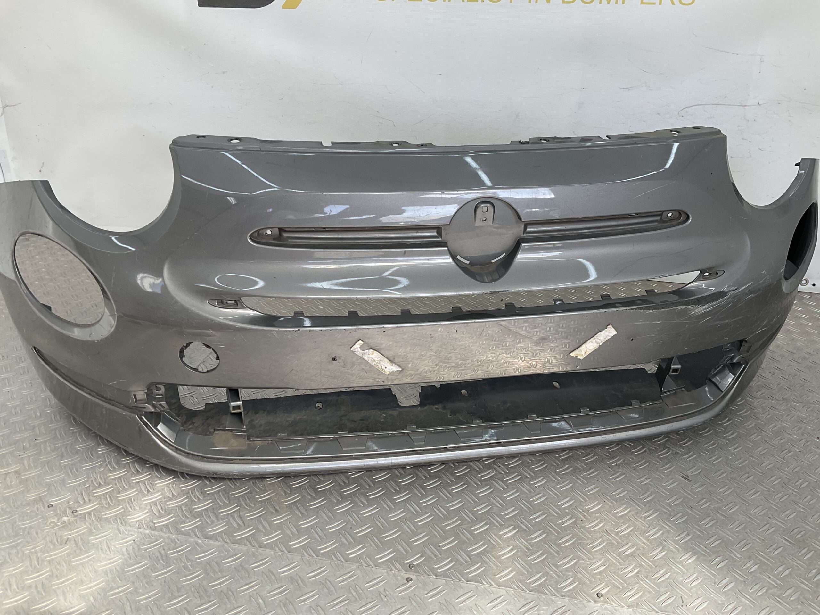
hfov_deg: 61.7
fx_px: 687
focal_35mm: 29
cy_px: 308
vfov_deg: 48.2
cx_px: 410
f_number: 1.8
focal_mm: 3
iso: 16
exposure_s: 1/232
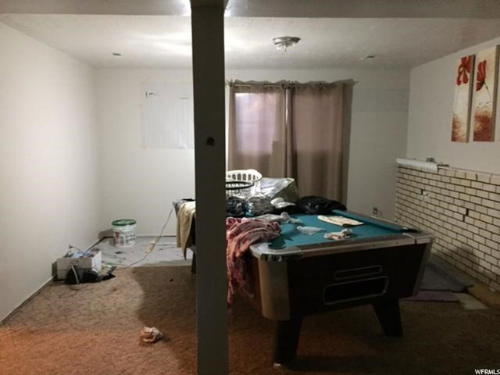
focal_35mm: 29
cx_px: 250
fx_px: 419
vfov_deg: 48.2
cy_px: 188
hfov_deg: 61.7
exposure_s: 1/15
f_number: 2.2
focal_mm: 4.15
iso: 400
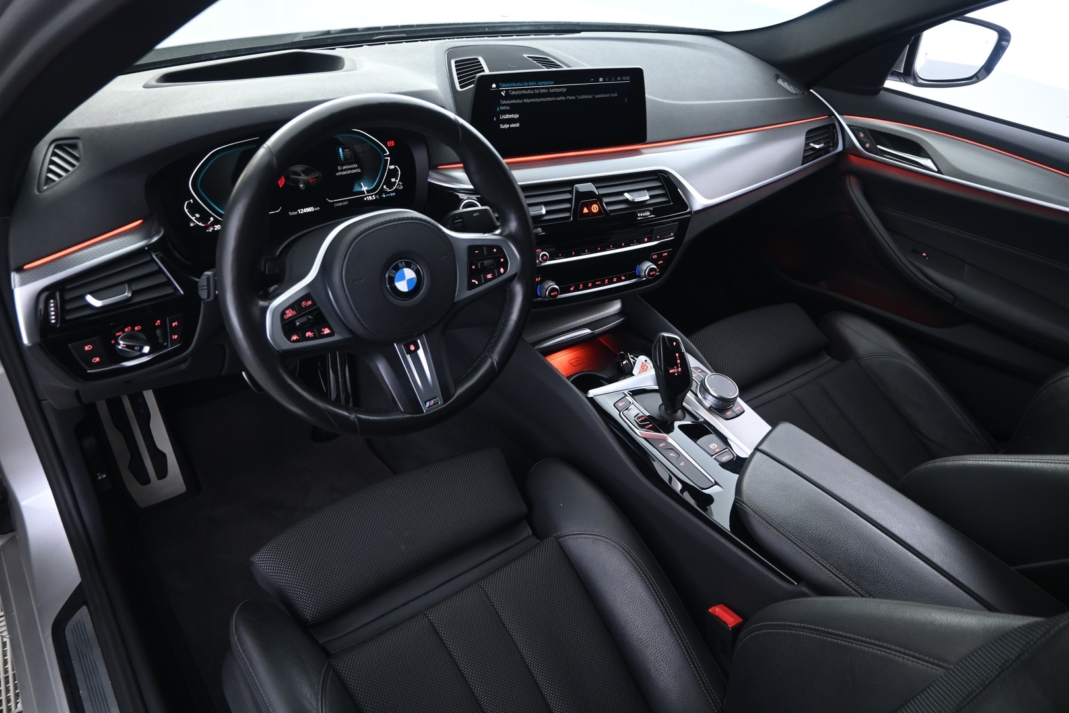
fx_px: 713
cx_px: 534
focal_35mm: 24
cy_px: 356
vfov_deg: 53.1
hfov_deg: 73.7
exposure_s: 1/6
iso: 1000
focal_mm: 16
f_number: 3.5
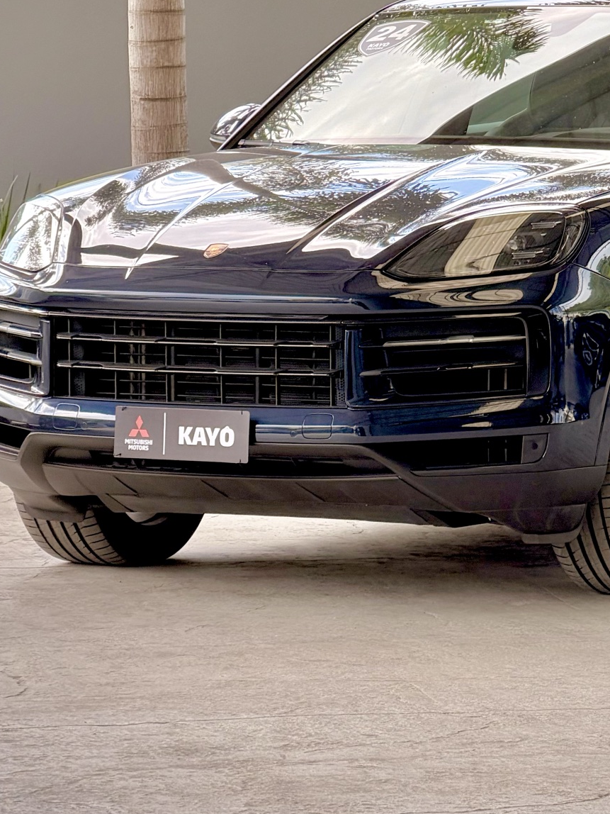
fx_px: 5240
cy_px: -20
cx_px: 550
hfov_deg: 6.6
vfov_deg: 8.8
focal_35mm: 223
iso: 50
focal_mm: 16.89
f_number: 2.8
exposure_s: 1/241
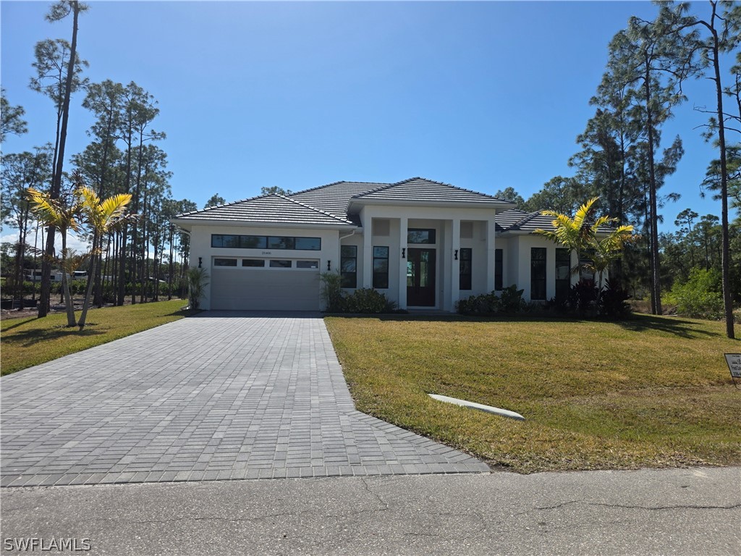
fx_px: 492
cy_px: 278
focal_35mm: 23
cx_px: 370
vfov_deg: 58.9
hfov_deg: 73.9
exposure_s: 1/7944
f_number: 1.7
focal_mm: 6.3
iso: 64
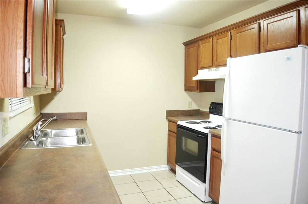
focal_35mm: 33
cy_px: 102
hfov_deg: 57.3
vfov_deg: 39.8
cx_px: 154
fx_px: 282
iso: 800
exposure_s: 1/60
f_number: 3.5
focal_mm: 22
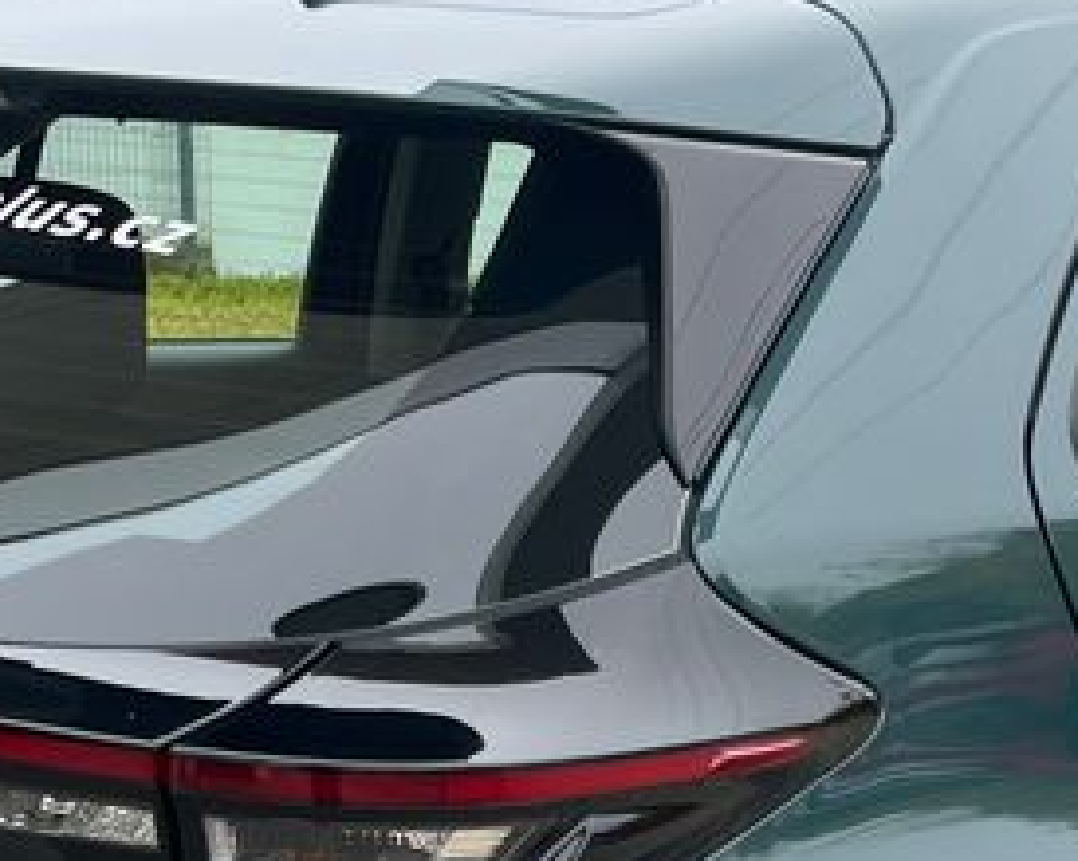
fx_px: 3030
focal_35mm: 95
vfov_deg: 15.7
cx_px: 531
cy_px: 979
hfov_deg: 20.2
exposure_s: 1/378
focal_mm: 5.1
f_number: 1.6
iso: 50
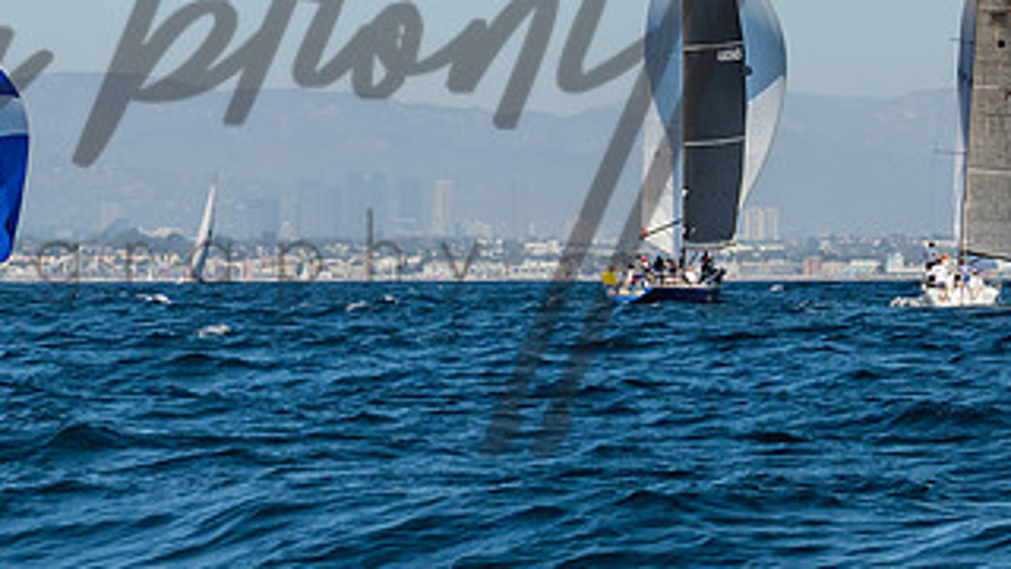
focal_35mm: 221
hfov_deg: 9.8
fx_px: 5924
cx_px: 556
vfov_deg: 5.5
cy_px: -105
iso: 160
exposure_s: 1/500
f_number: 6.3
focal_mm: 55
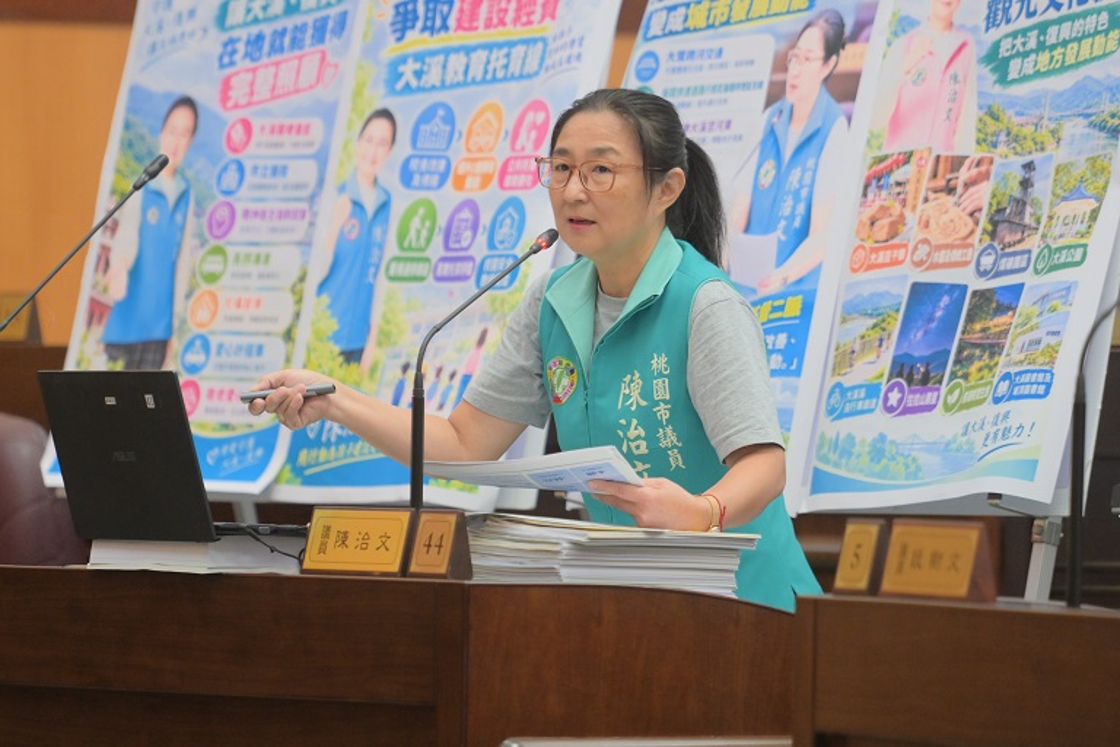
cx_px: 560
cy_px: 374
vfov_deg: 5.2
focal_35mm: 262
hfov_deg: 7.9
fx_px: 8150
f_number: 2.8
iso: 1000
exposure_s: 1/160
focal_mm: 175
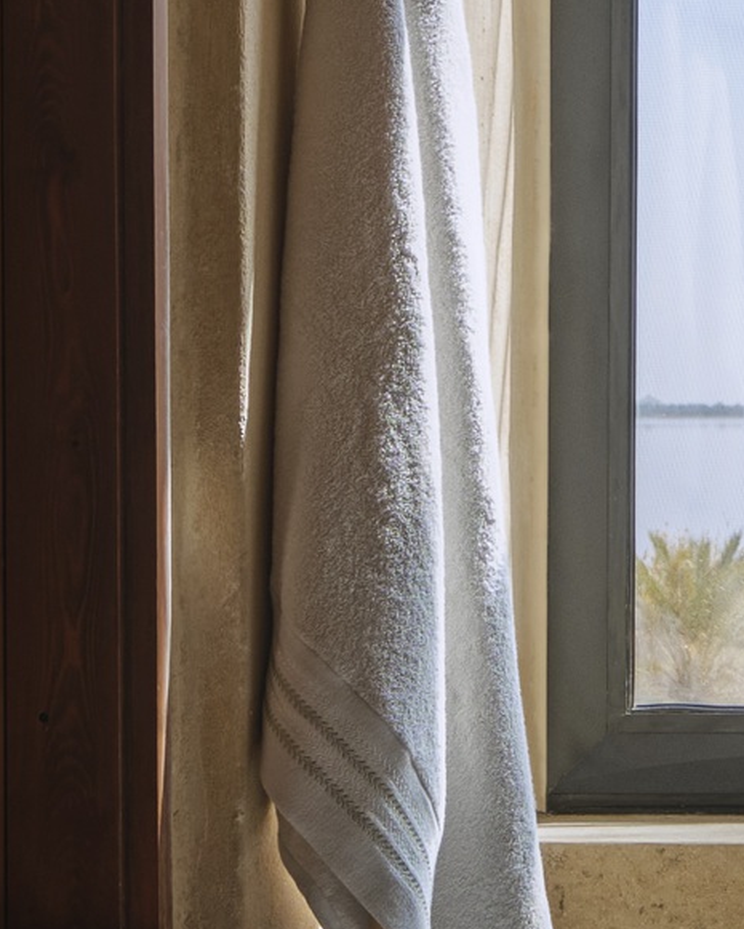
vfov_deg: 15.2
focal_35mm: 126
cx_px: 1213
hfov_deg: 11.6
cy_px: 163
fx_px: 3467
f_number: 7.1
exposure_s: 1/50
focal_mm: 17
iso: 125
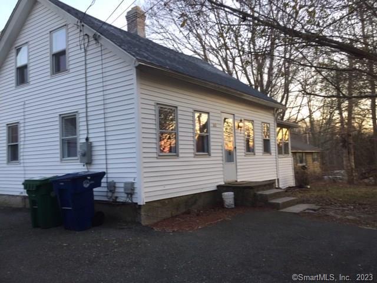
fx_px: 316
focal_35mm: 29
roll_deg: +1.3
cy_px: 142
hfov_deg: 61.7
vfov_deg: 48.2
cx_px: 188
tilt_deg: +5.1
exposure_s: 1/40
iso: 32
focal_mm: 4.15
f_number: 2.2
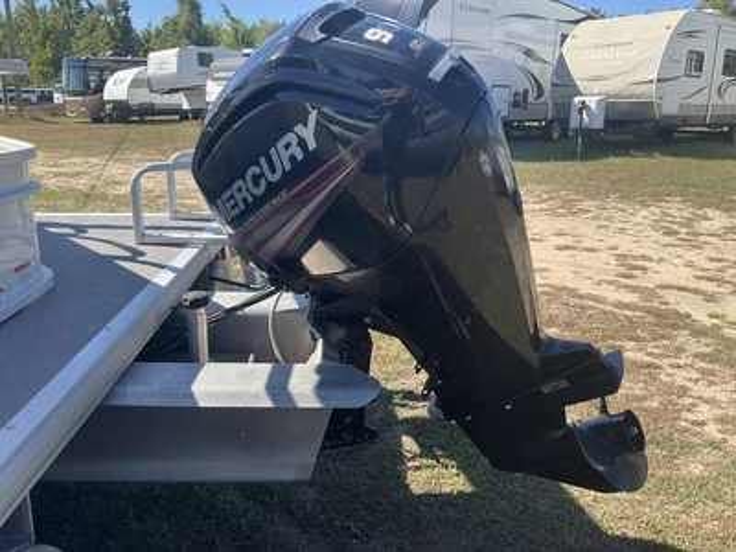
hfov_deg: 61.7
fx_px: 617
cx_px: 368
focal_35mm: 29
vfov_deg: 48.2
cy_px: 276
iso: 25
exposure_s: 1/613
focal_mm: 3
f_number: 1.8
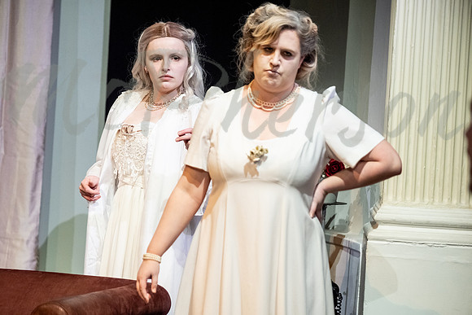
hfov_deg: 12.9
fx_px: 2085
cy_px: 158
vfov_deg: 8.6
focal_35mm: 159
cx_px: 236
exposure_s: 1/250
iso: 1600
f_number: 2.8
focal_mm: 106
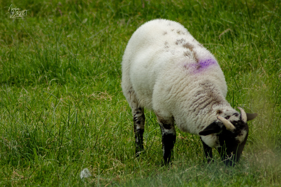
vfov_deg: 3.1
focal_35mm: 450
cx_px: 140
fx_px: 3512
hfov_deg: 4.6
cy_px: 94
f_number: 6.3
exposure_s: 1/2500
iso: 800
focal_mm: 300
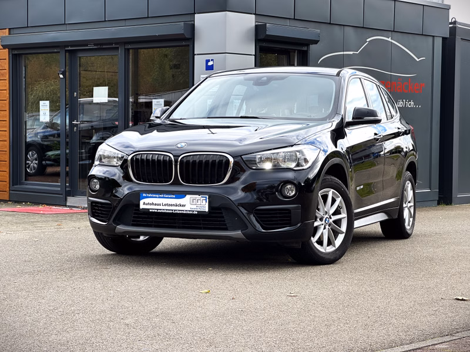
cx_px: 235
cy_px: 176
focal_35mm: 77
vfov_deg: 19.1
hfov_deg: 25.3
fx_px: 1045
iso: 32
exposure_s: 1/165
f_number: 2.8
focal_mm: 9
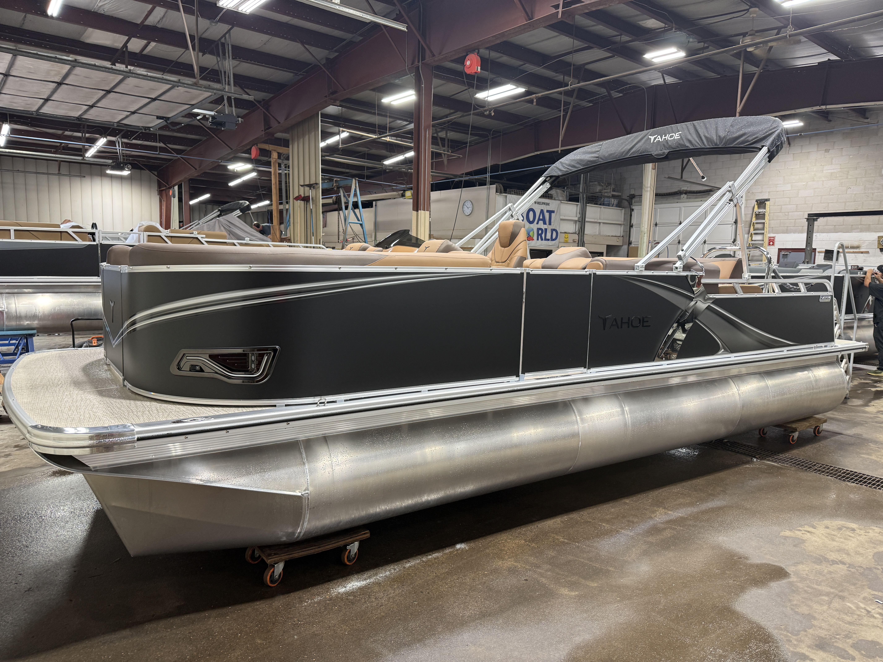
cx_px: 442
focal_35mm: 24
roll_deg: -1.3
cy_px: 331
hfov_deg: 71.6
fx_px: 612
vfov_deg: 56.8
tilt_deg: -5.1
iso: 125
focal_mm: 6.76
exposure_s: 1/60
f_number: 1.78
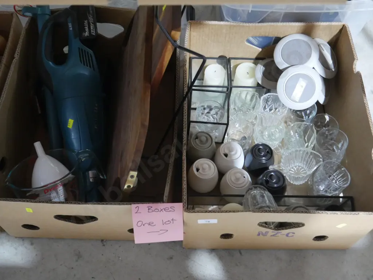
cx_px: 186
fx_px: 431
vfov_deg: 36.0
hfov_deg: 46.8
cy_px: 140
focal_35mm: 40
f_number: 4.4
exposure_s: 1/40
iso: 3200
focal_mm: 20
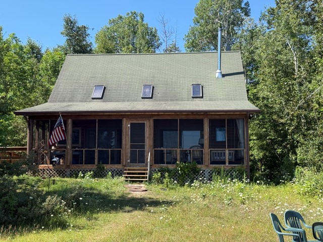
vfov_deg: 30.3
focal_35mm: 48
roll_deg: -0.3
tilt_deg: +6.7
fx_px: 448
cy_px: 121
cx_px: 162
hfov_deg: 39.7
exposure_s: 1/1543
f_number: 1.78
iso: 64
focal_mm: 6.76
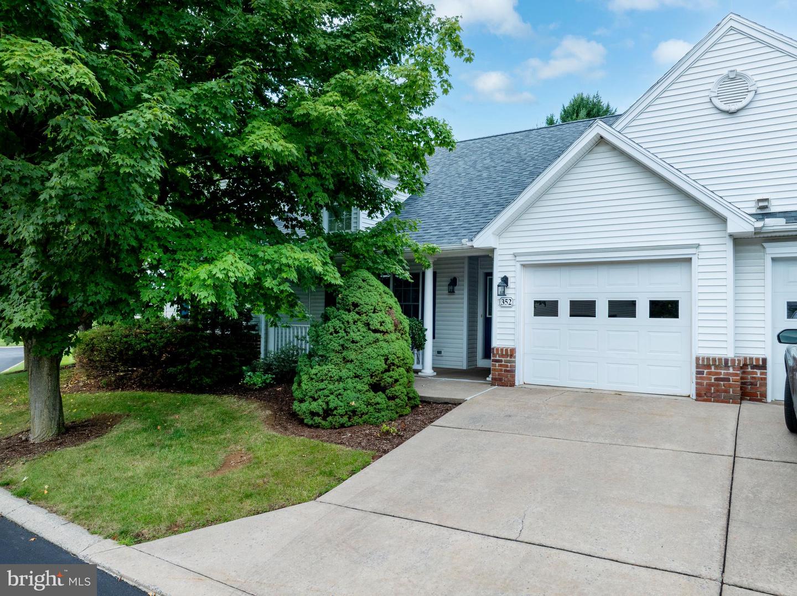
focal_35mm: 24
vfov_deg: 56.8
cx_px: 398
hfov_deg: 71.6
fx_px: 552
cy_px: 298
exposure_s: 1/160
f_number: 7.1
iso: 100
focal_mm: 12.29
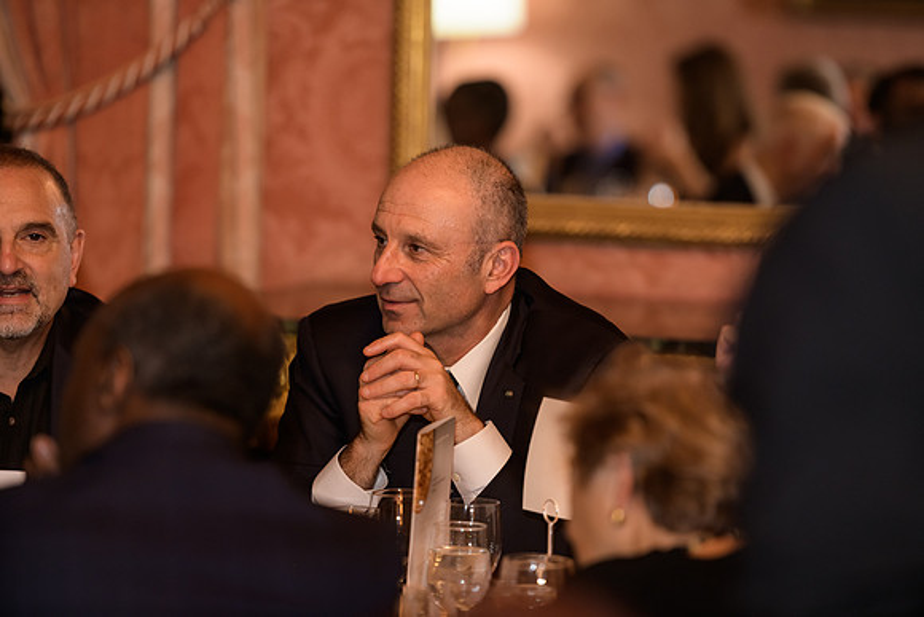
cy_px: 308
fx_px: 4749
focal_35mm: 185
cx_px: 462
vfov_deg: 7.4
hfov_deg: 11.1
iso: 1250
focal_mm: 185
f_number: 3.2
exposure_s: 1/100
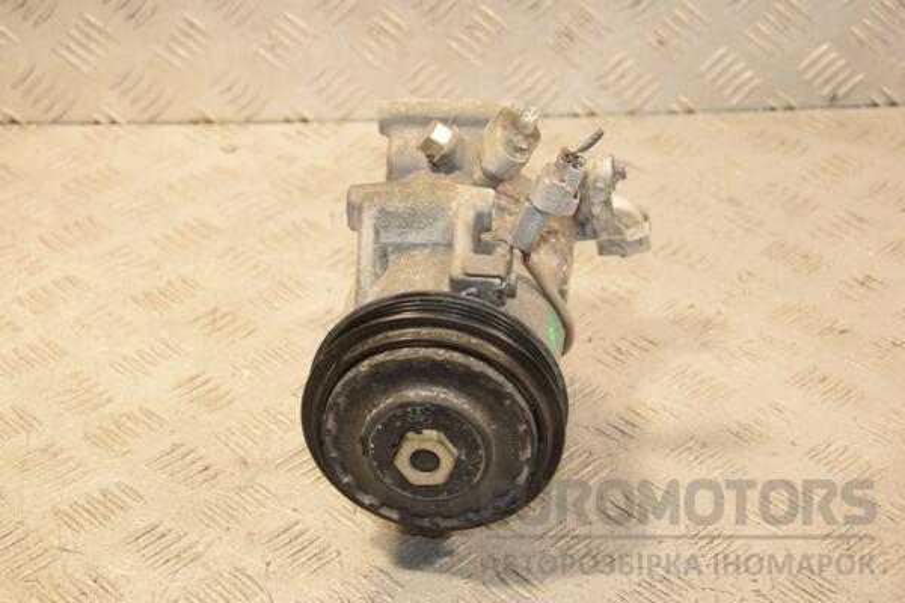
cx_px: 452
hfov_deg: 27.0
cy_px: 302
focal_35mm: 75
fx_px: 1885
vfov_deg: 18.2
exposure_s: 1/200
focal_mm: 50
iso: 800
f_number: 5.6
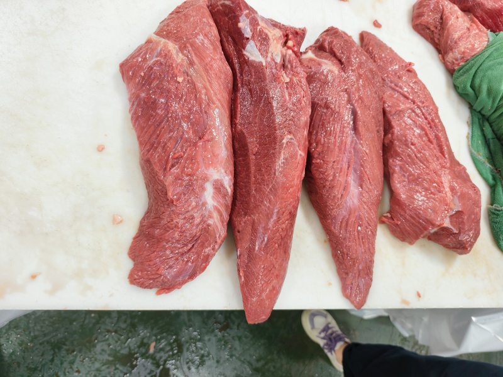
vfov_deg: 58.9
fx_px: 334
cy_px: 188
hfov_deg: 73.9
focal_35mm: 23
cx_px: 252
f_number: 1.57
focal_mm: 5.6
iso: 510
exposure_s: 1/50
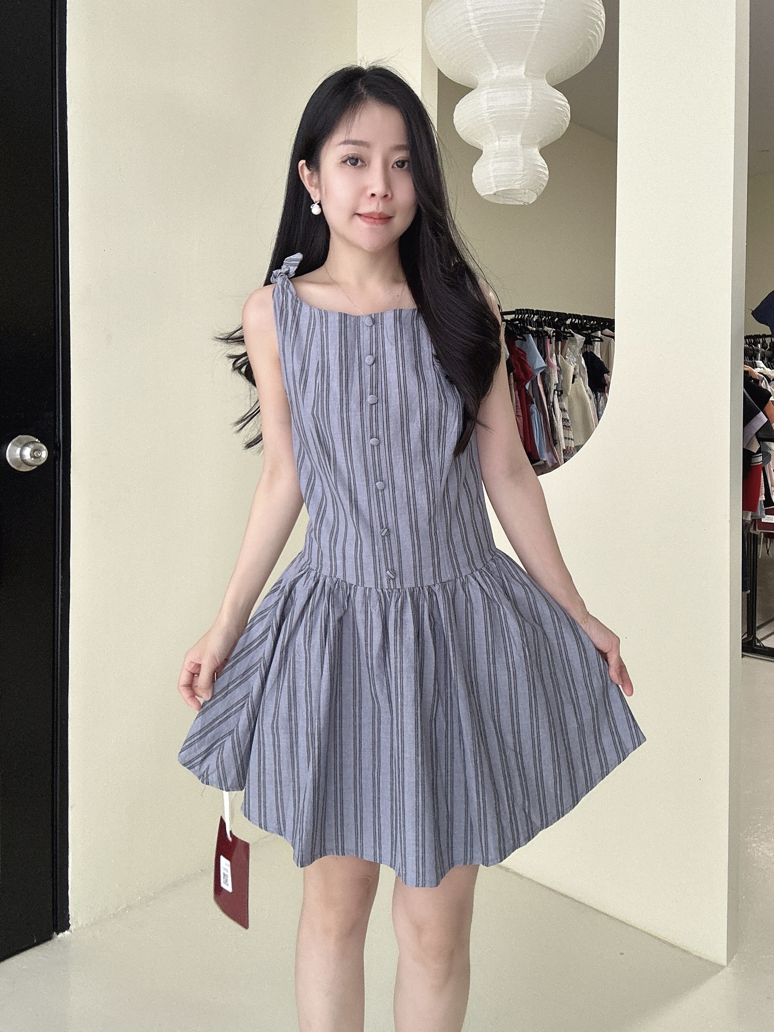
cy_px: 516
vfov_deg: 73.9
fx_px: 686
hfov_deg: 58.9
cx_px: 387
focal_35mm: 23
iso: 100
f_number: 1.9
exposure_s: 1/60
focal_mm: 2.69
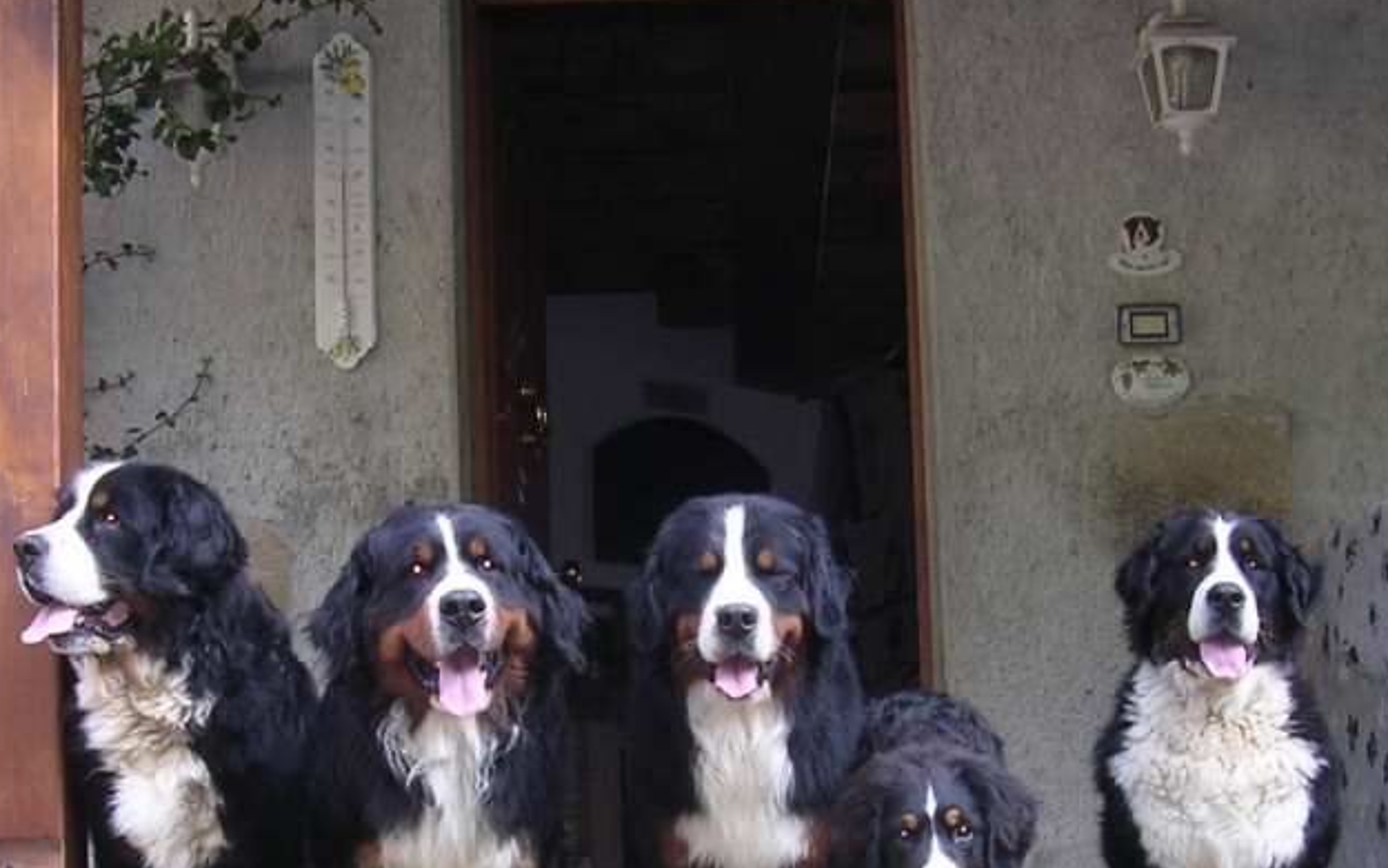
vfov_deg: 19.5
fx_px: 2497
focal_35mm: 66
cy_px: 733
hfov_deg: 31.1
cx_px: 653
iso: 100
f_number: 2.8
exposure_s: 1/30
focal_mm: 5.8
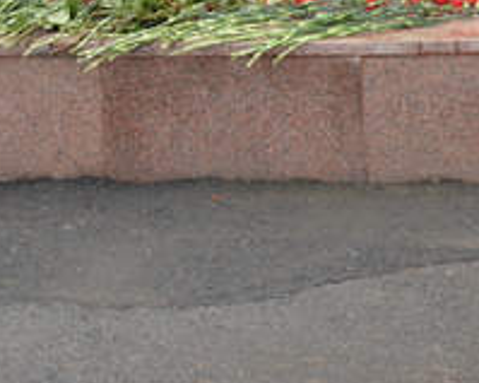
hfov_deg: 18.0
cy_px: -152
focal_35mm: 106
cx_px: 93
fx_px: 1502
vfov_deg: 13.8
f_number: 5.6
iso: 400
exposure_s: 1/125
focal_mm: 30
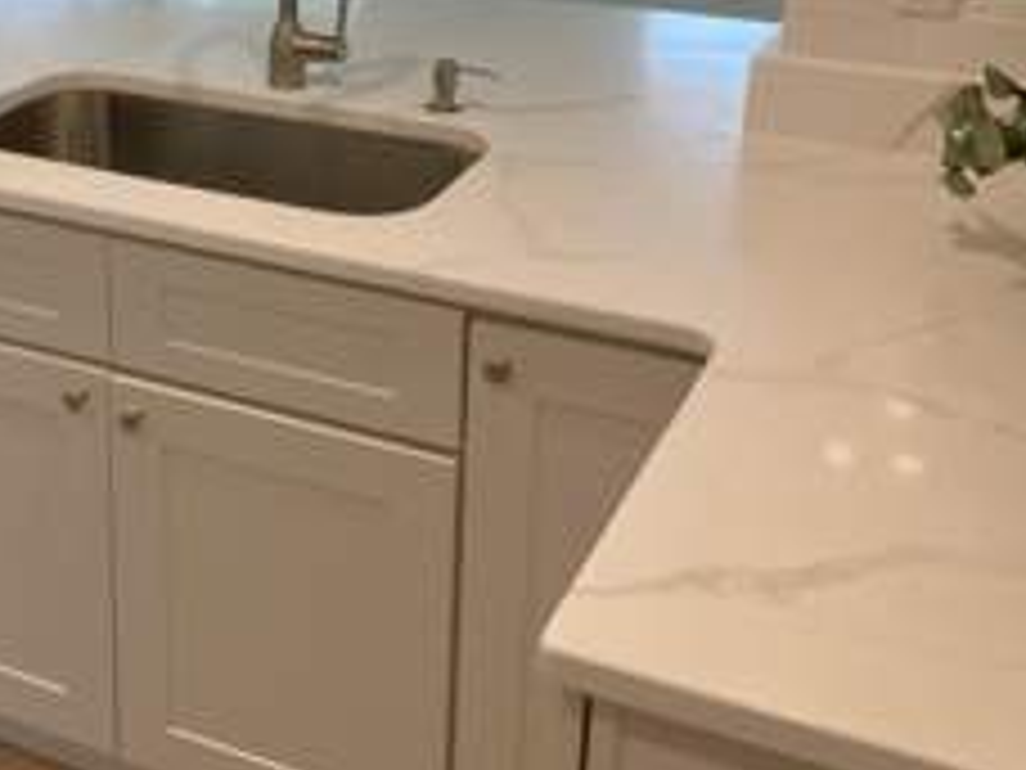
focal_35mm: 59
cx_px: 130
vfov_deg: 24.4
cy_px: 149
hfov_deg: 31.4
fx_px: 1749
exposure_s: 1/120
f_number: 1.8
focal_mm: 3.99
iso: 80
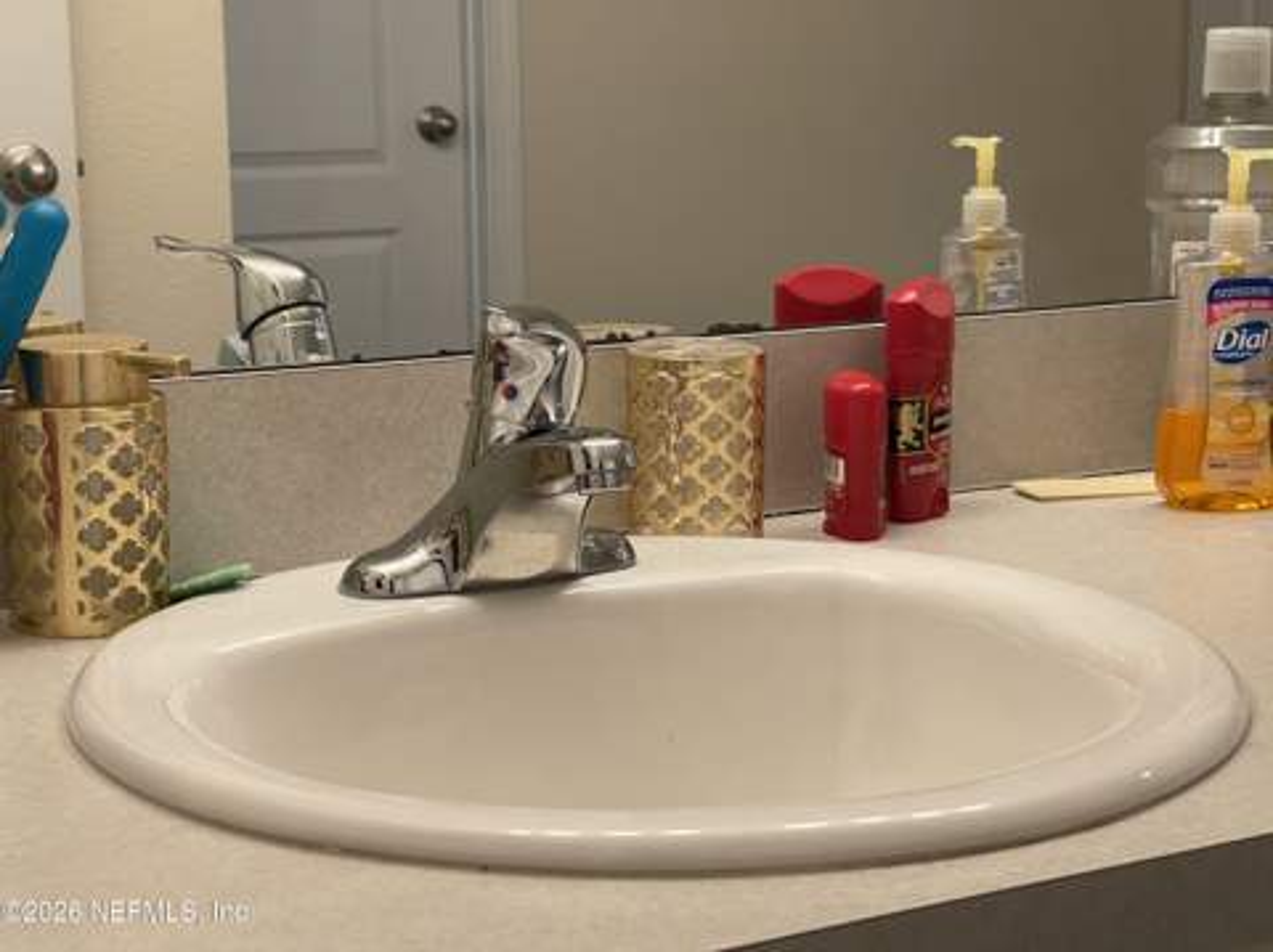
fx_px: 2351
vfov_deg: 22.9
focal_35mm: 64
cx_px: 636
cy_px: 476
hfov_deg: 30.3
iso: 200
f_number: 2.2
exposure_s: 1/120
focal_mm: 7.5
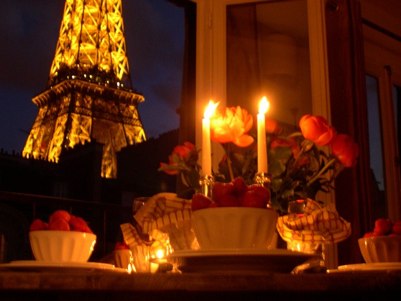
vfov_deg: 18.0
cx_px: 200
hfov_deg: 23.8
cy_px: 150
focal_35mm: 82
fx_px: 950
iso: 345
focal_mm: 17.4
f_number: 4.1
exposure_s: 1/2.7
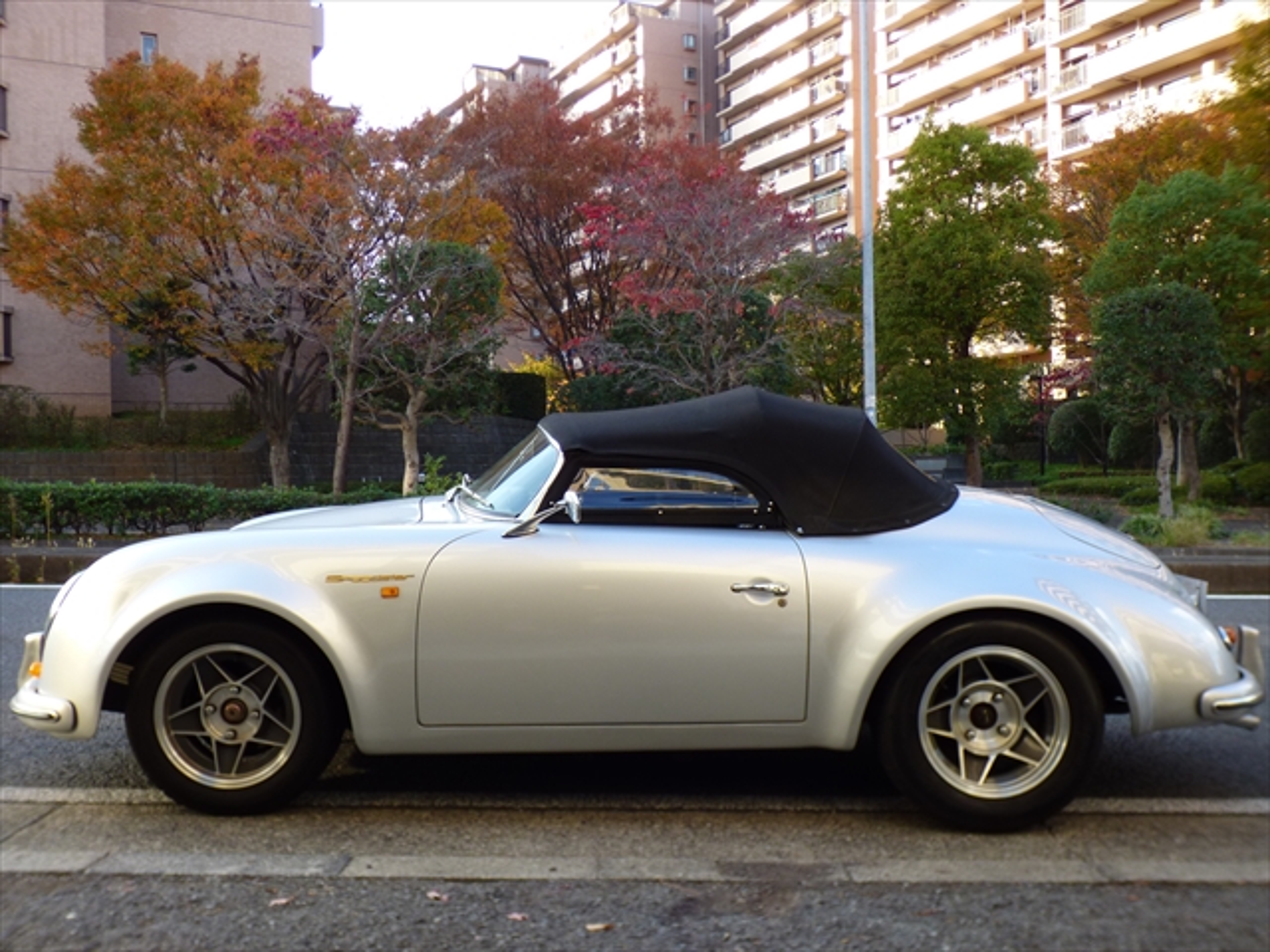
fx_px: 1247
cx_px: 635
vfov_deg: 41.8
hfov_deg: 54.0
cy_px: 476
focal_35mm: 34
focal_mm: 5.97
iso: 100
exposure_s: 1/100
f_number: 3.4
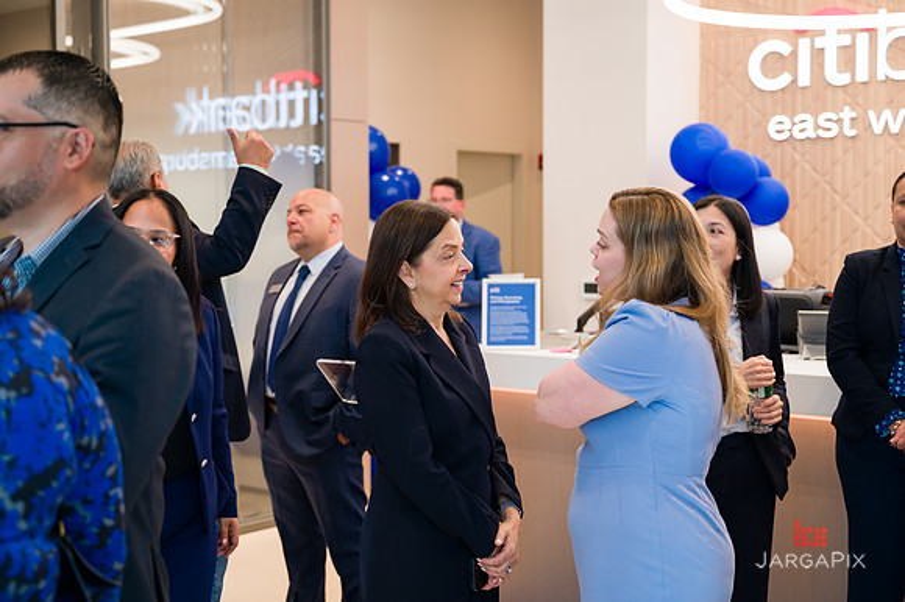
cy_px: 301
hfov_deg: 38.7
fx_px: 1288
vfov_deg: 26.3
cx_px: 452
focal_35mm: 51
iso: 500
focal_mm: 51
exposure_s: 1/200
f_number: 3.2
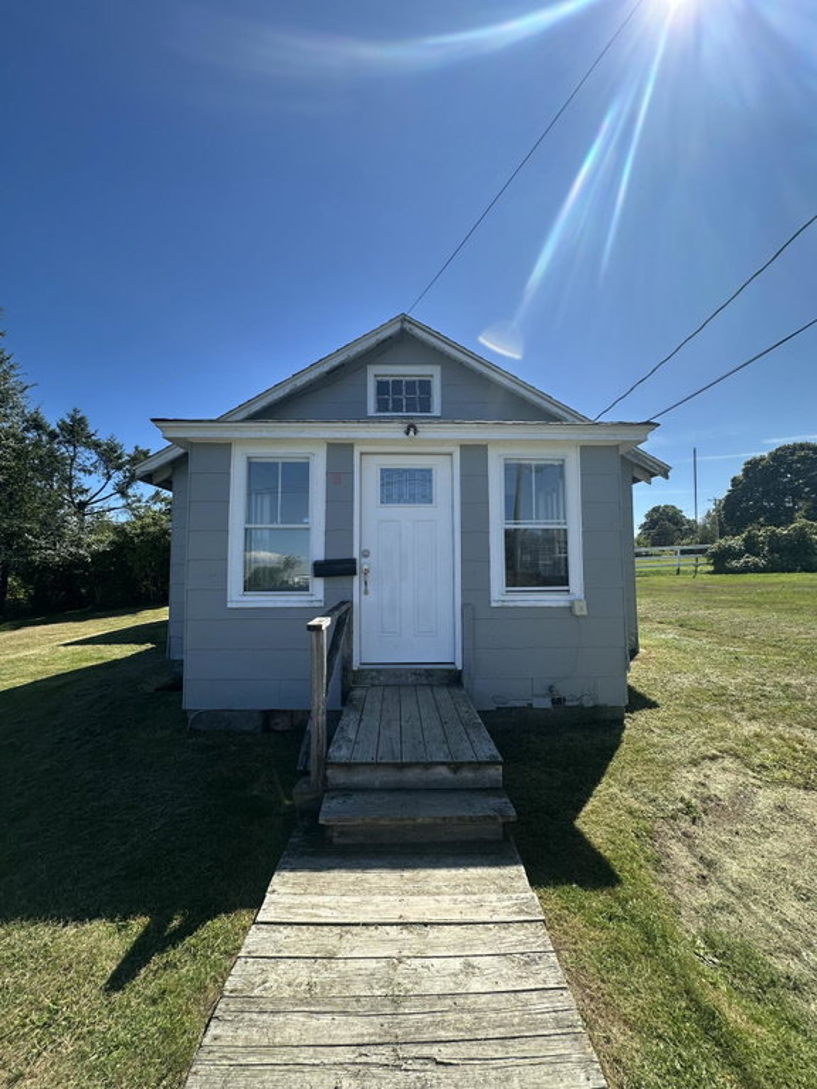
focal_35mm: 14
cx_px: 408
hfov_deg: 85.7
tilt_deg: +5.2
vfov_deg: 102.1
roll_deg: +0.8
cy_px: 544
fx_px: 441
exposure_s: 1/1195
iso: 40
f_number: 2.2
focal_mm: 2.22
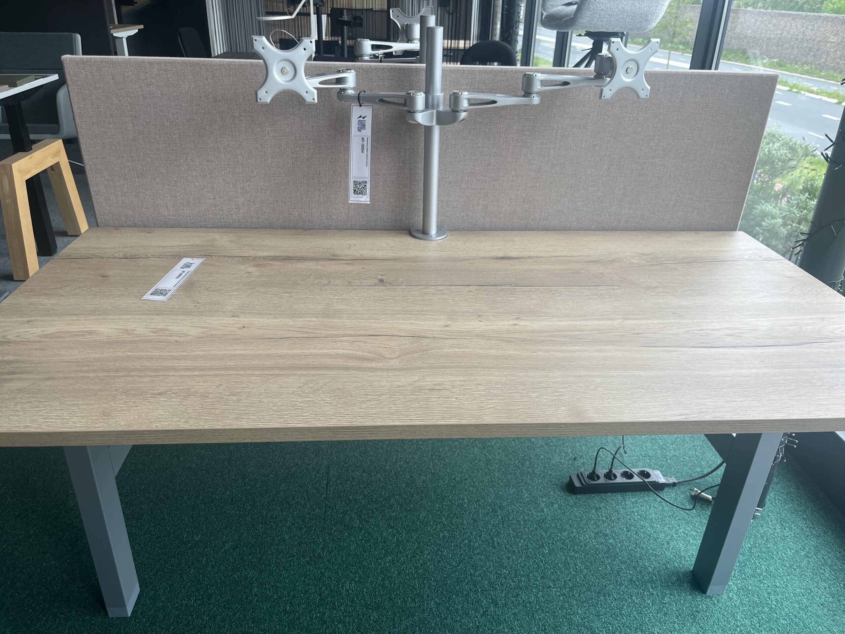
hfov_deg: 67.3
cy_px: 317
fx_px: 635
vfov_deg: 53.1
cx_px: 422
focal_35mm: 26
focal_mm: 5.1
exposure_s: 1/238
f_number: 1.6
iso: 40
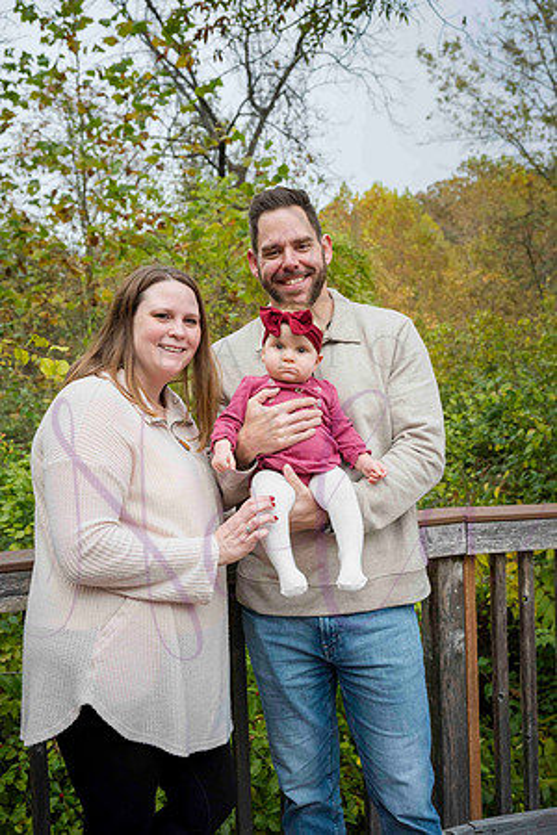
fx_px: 951
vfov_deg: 47.4
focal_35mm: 41
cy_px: 418
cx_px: 278
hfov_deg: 32.6
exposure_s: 1/500
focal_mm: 41
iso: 400
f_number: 5
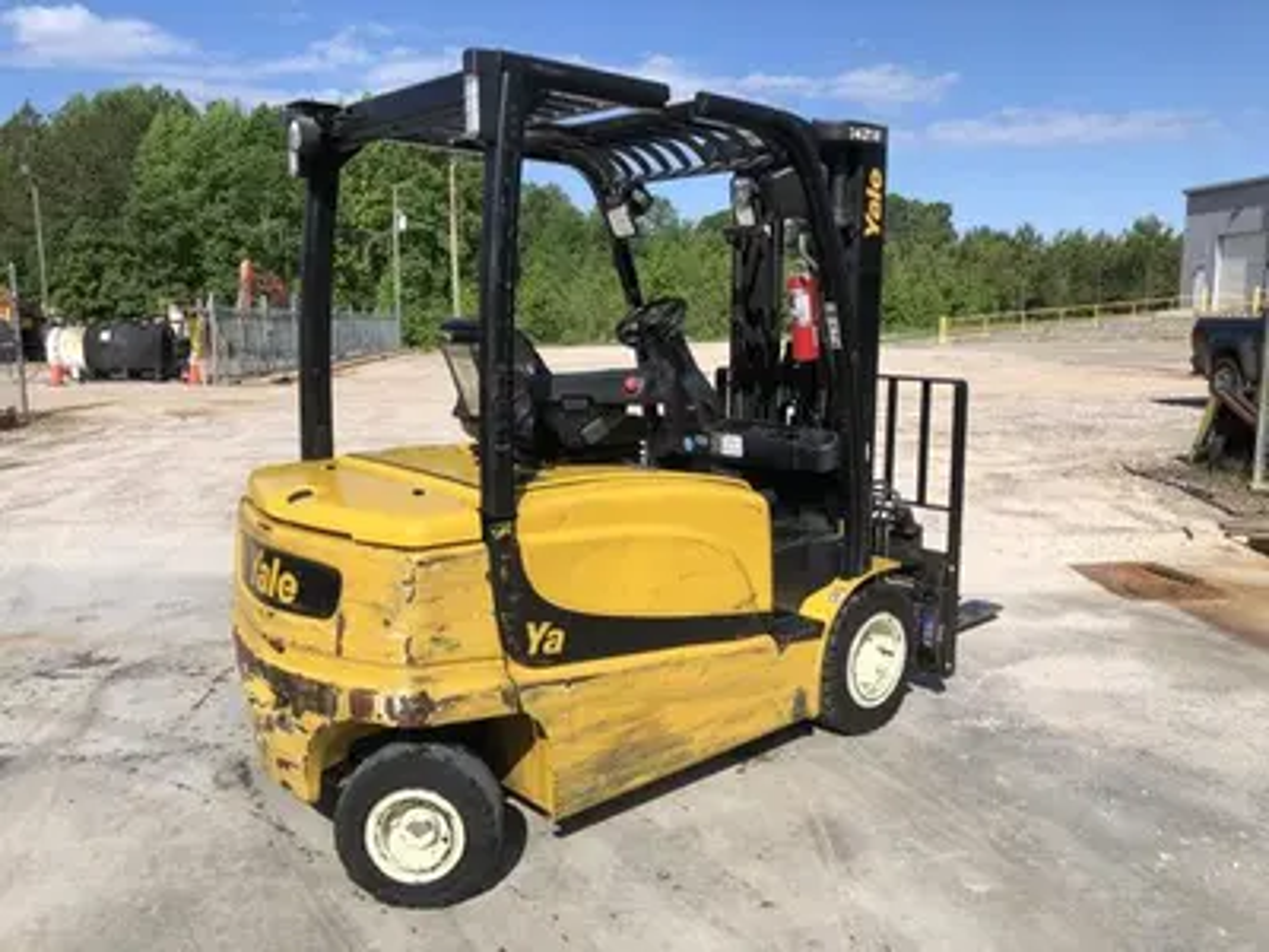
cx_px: 634
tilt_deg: -8.7
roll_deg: +0.8
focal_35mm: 28
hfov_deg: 63.4
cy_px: 476
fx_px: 1026
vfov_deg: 49.7
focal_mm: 4
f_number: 1.8
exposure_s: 1/2404
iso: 20
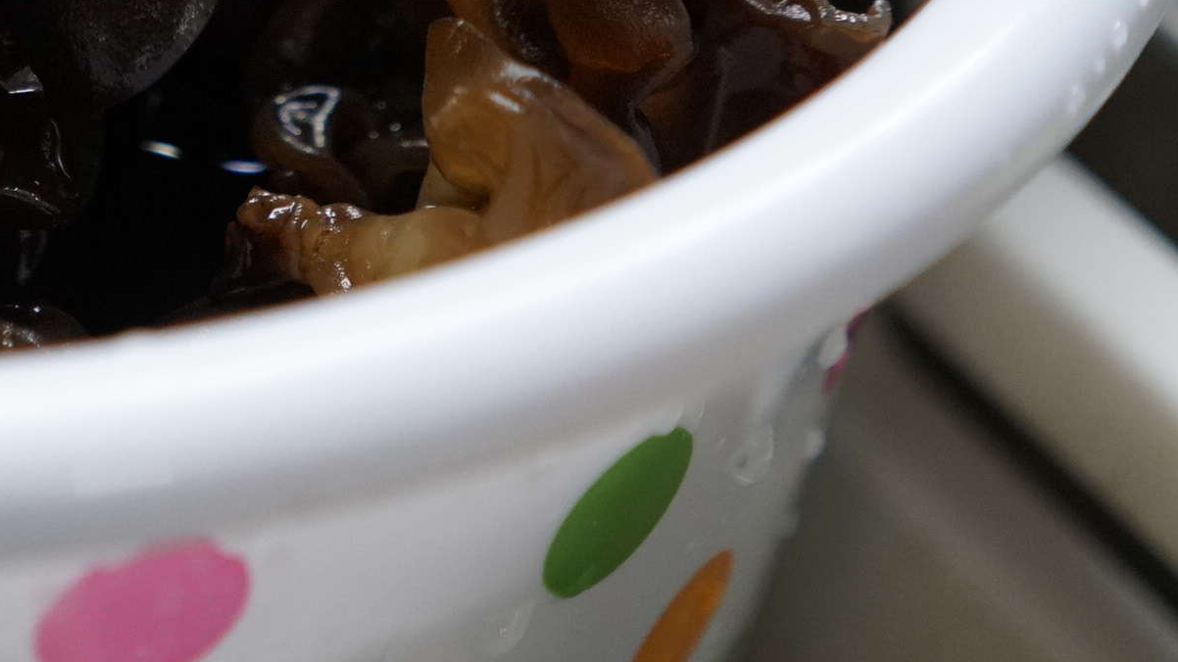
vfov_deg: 10.7
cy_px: -215
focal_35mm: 110
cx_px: -294
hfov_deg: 18.3
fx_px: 3436
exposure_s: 1/160
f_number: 3.2
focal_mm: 28
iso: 1600
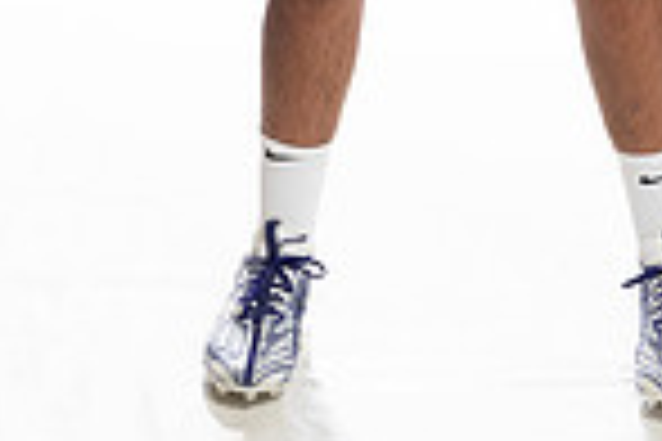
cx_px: 414
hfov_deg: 13.4
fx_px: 2813
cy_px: -504
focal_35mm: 153
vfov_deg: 8.4
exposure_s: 1/250
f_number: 8
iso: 800
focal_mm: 50
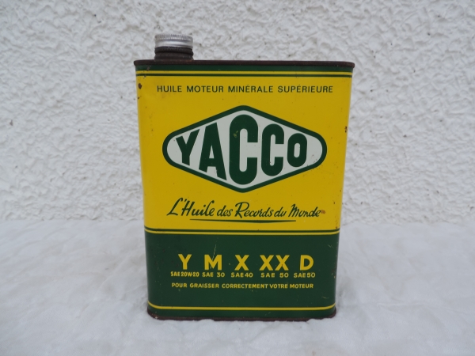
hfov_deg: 71.6
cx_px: 238
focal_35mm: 24
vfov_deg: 56.8
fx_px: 329
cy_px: 178
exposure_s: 1/100
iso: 80
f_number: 3
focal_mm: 4.3
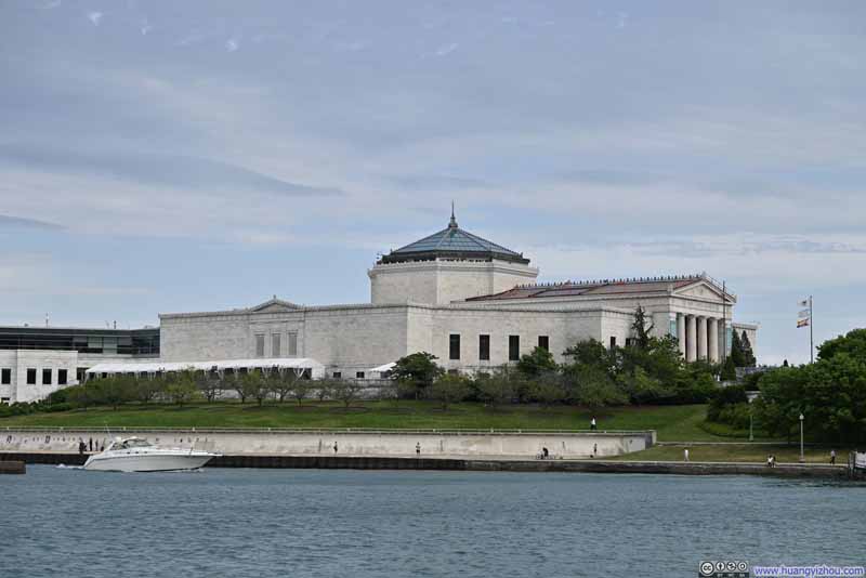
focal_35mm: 67
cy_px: 289
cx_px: 433
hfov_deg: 30.1
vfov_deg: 20.3
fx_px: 1612
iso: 100
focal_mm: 67
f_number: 5.6
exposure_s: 1/1000
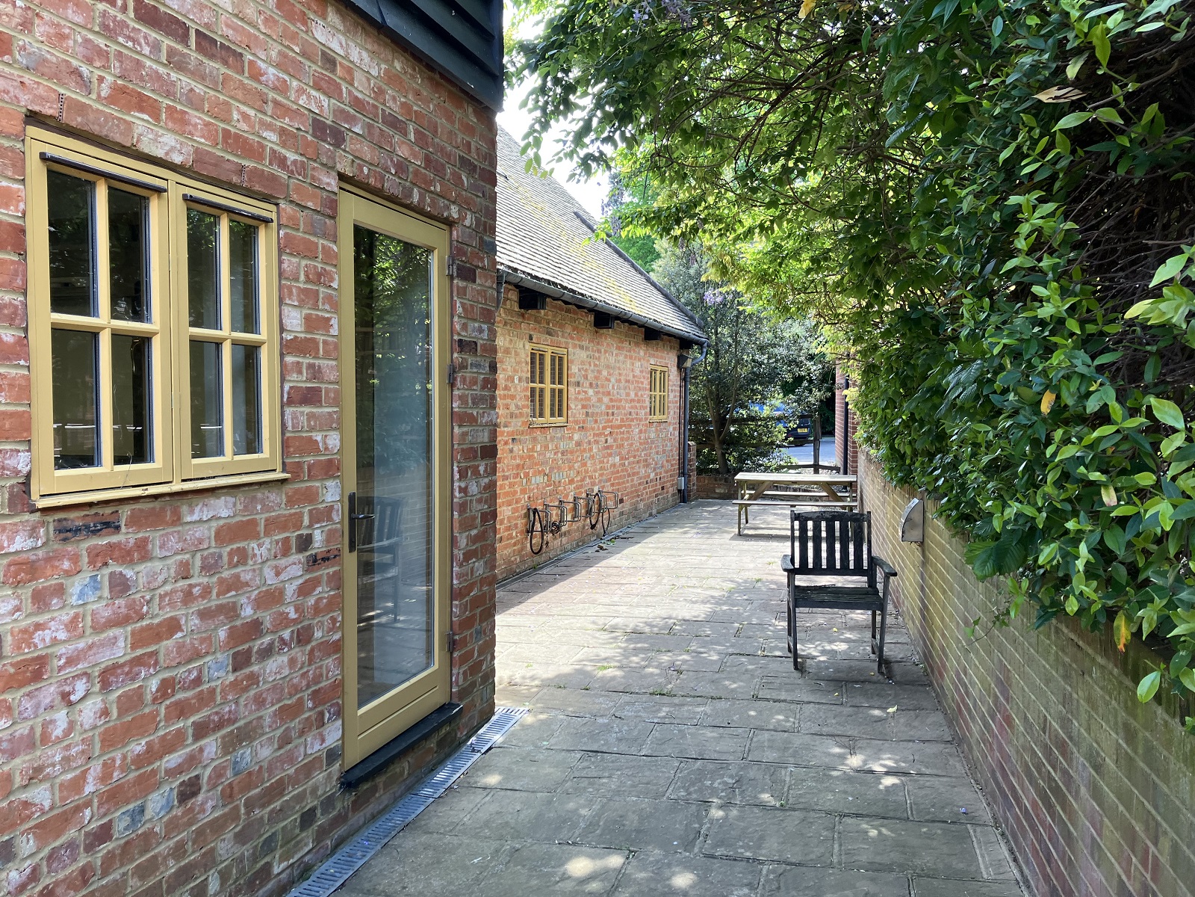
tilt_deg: -1.8
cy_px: 448
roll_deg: -0.6
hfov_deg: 63.4
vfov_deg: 49.7
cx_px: 598
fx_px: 967
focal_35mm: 28
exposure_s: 1/140
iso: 40
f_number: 1.8
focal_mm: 3.99
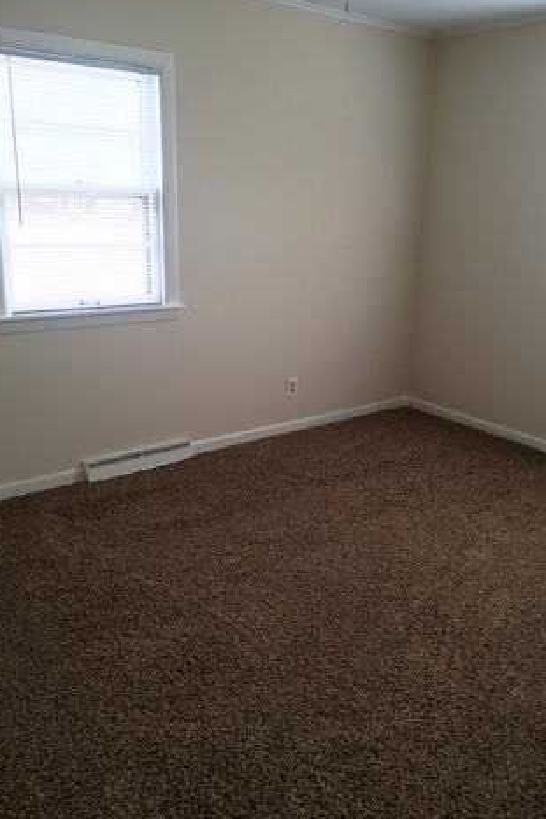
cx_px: 304
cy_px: 403
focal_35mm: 31
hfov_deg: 42.2
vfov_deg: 60.3
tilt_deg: -15.1
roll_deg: -2.1
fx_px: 706
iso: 40
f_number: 2.2
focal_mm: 4.15
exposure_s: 1/60
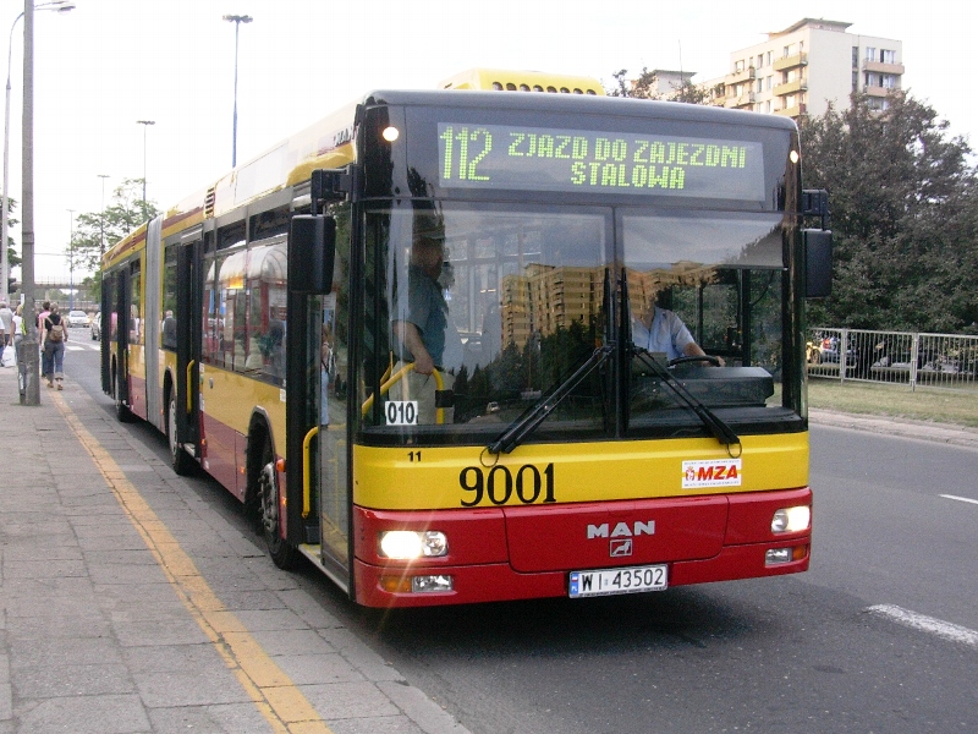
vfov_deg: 32.2
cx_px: 489
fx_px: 1271
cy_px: 367
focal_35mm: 45
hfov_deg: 42.1
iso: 70
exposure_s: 1/57
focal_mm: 6.7
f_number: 2.9
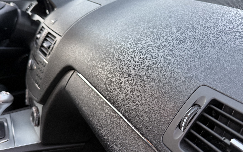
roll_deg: +1.4
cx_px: 121
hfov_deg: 56.7
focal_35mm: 34
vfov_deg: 37.0
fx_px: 225
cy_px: 54
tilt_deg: -14.5
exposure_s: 1/60
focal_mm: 6.76
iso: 320
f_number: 1.78
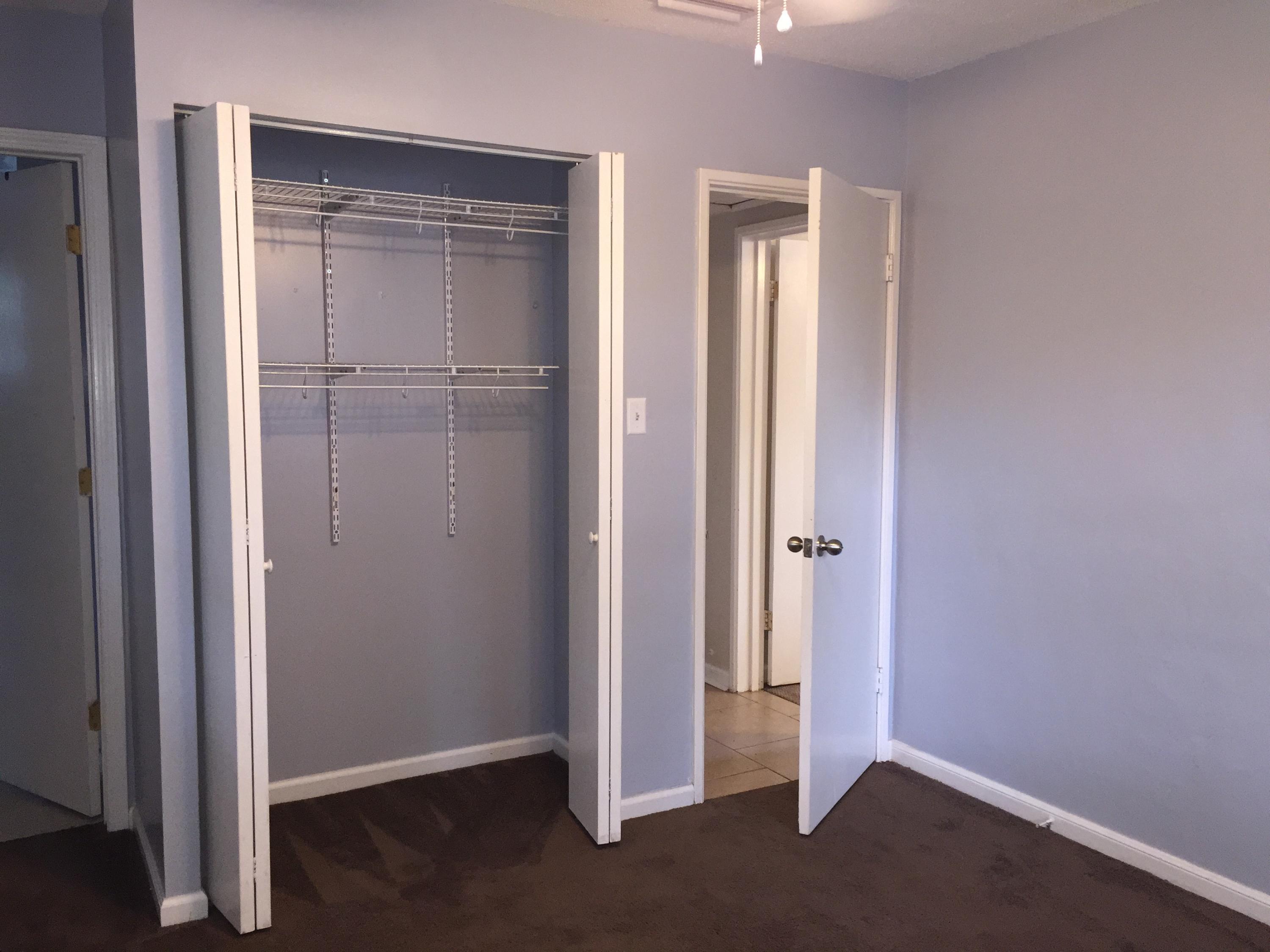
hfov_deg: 61.7
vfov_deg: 48.2
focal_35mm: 29
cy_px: 476
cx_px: 635
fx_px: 1064
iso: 125
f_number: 2.2
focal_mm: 4.15
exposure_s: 1/33
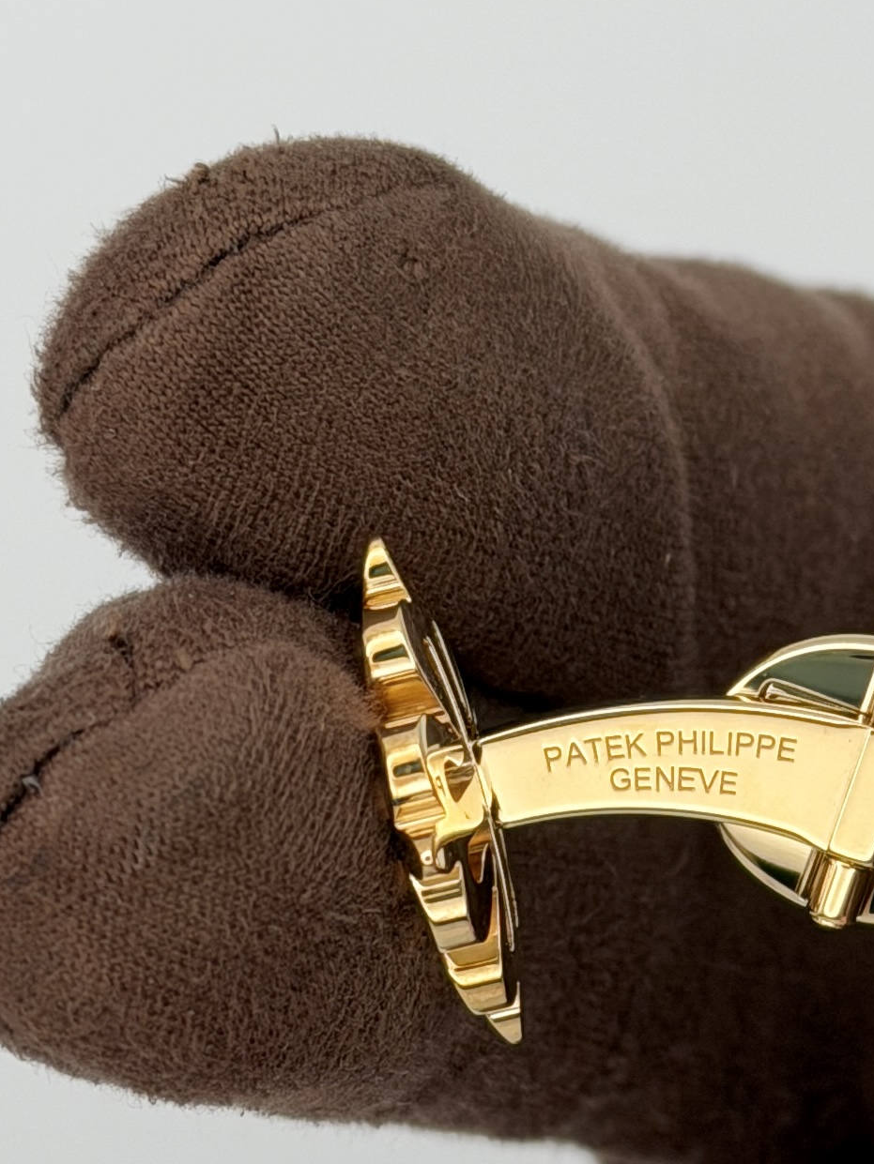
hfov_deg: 17.1
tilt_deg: -87.3
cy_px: 796
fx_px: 2895
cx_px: 663
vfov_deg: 22.6
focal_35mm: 86
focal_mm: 6.76
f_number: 1.78
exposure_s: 1/229
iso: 50
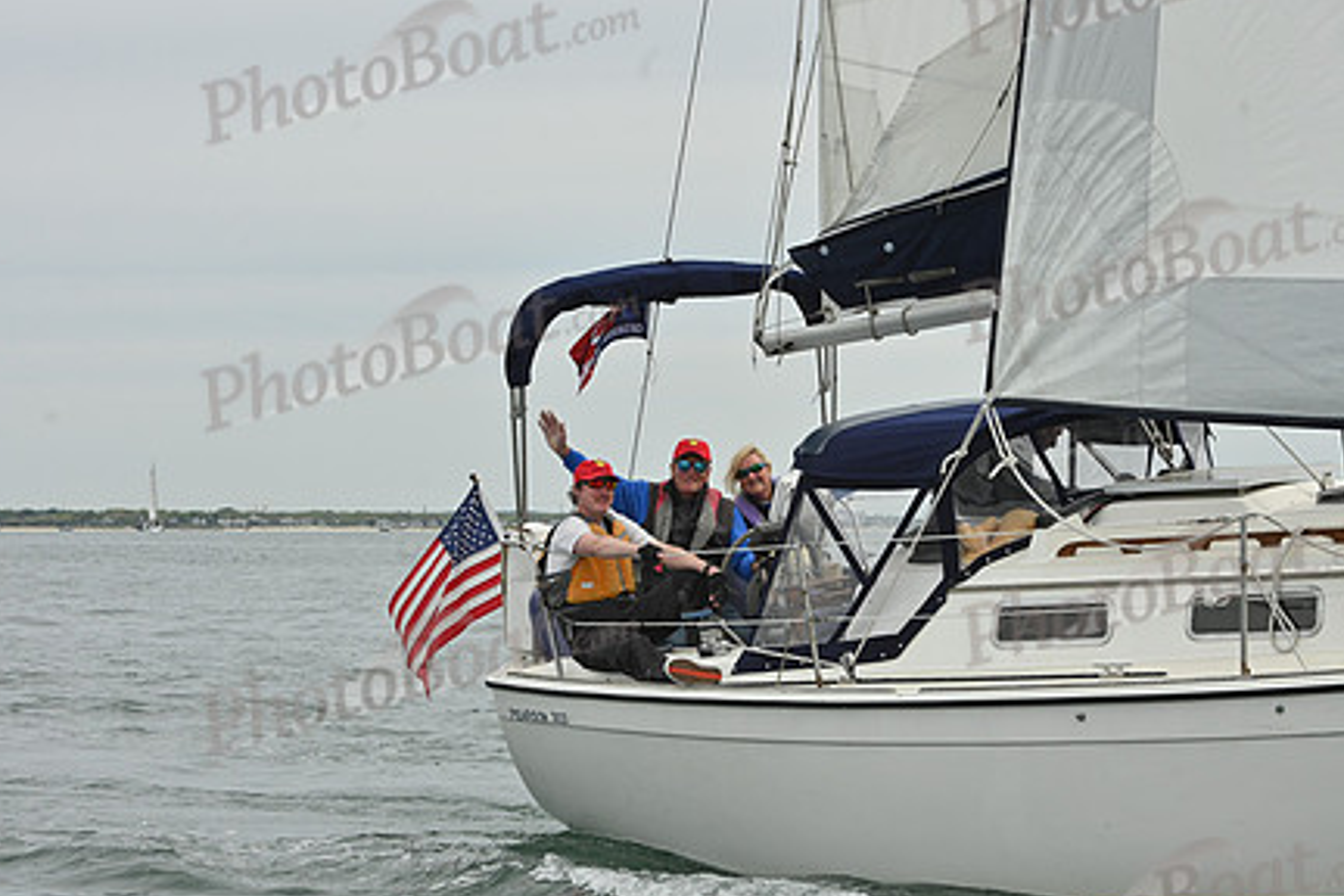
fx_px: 3509
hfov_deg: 21.7
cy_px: 468
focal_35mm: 94
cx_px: 803
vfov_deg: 14.6
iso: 320
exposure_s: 1/800
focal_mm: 70
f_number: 10
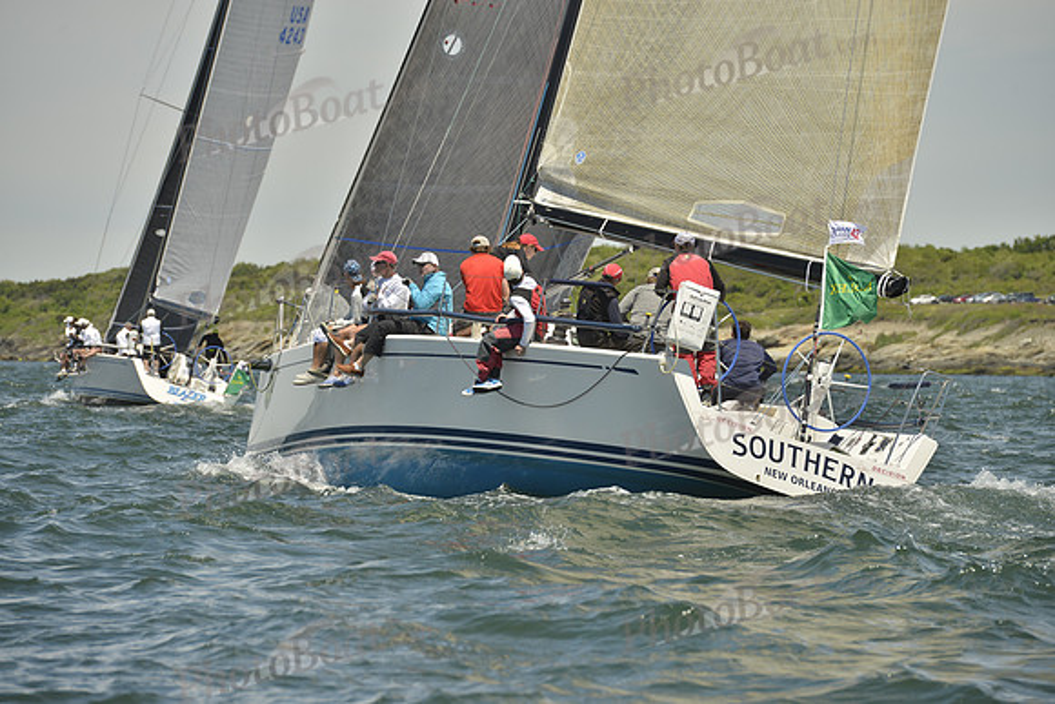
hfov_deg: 10.5
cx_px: 528
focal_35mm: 195
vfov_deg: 7.0
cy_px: 352
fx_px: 5716
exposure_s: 1/1600
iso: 280
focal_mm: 195
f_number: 8
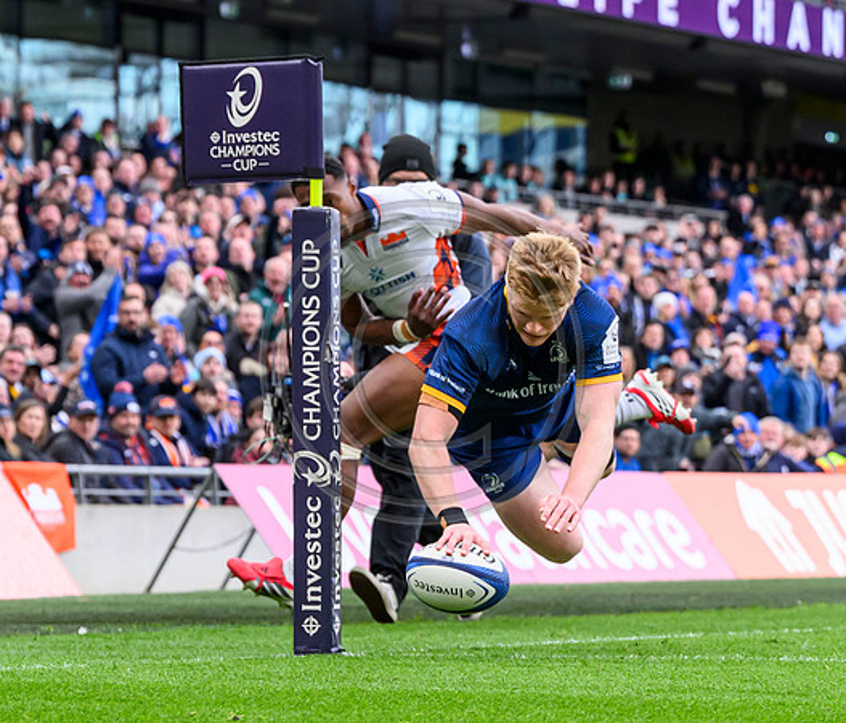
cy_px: 519
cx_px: 552
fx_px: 5865
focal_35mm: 228
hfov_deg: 8.2
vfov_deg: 7.0
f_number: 3.5
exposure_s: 1/1600
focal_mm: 86
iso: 1250
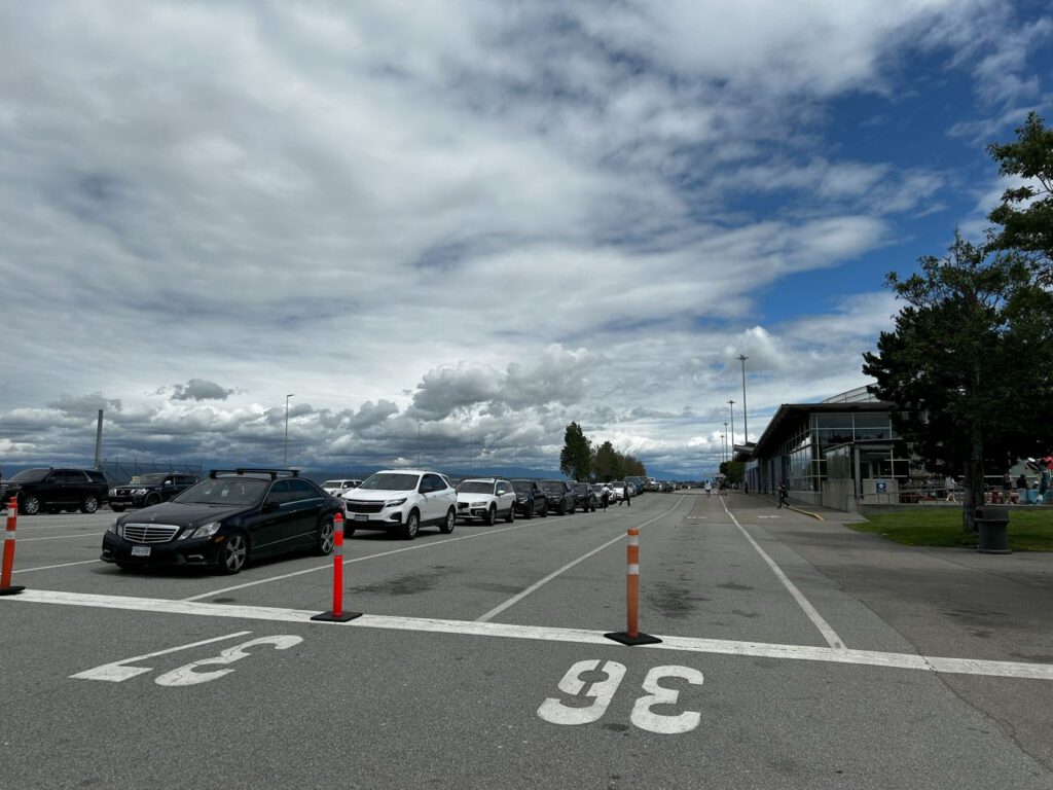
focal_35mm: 26
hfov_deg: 67.3
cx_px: 526
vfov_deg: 53.1
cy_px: 395
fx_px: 791
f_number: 1.5
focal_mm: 5.7
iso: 50
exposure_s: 1/11364
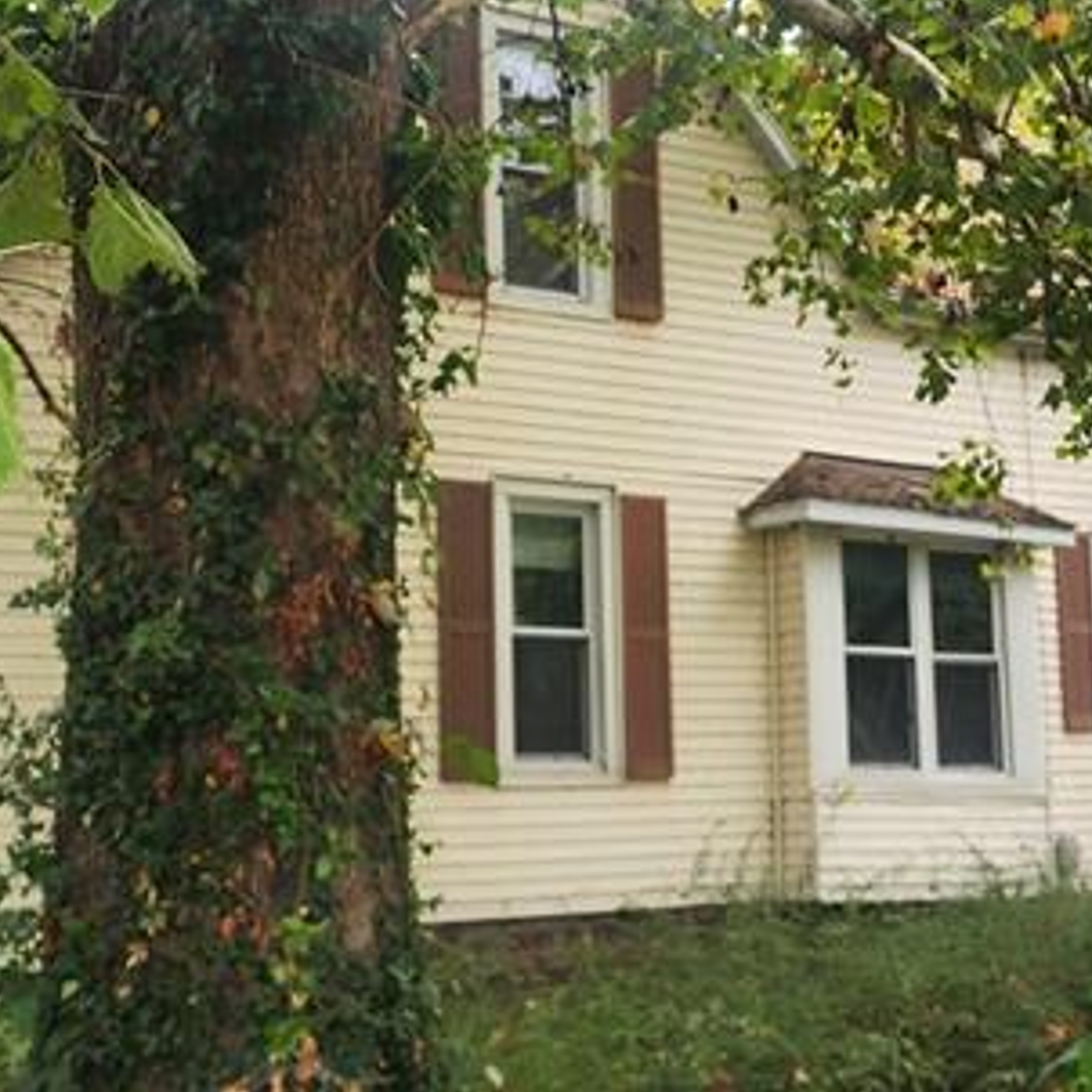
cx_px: 611
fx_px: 2463
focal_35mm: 69
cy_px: 517
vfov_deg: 25.0
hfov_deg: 25.0
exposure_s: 1/180
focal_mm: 6.4
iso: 20
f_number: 1.8
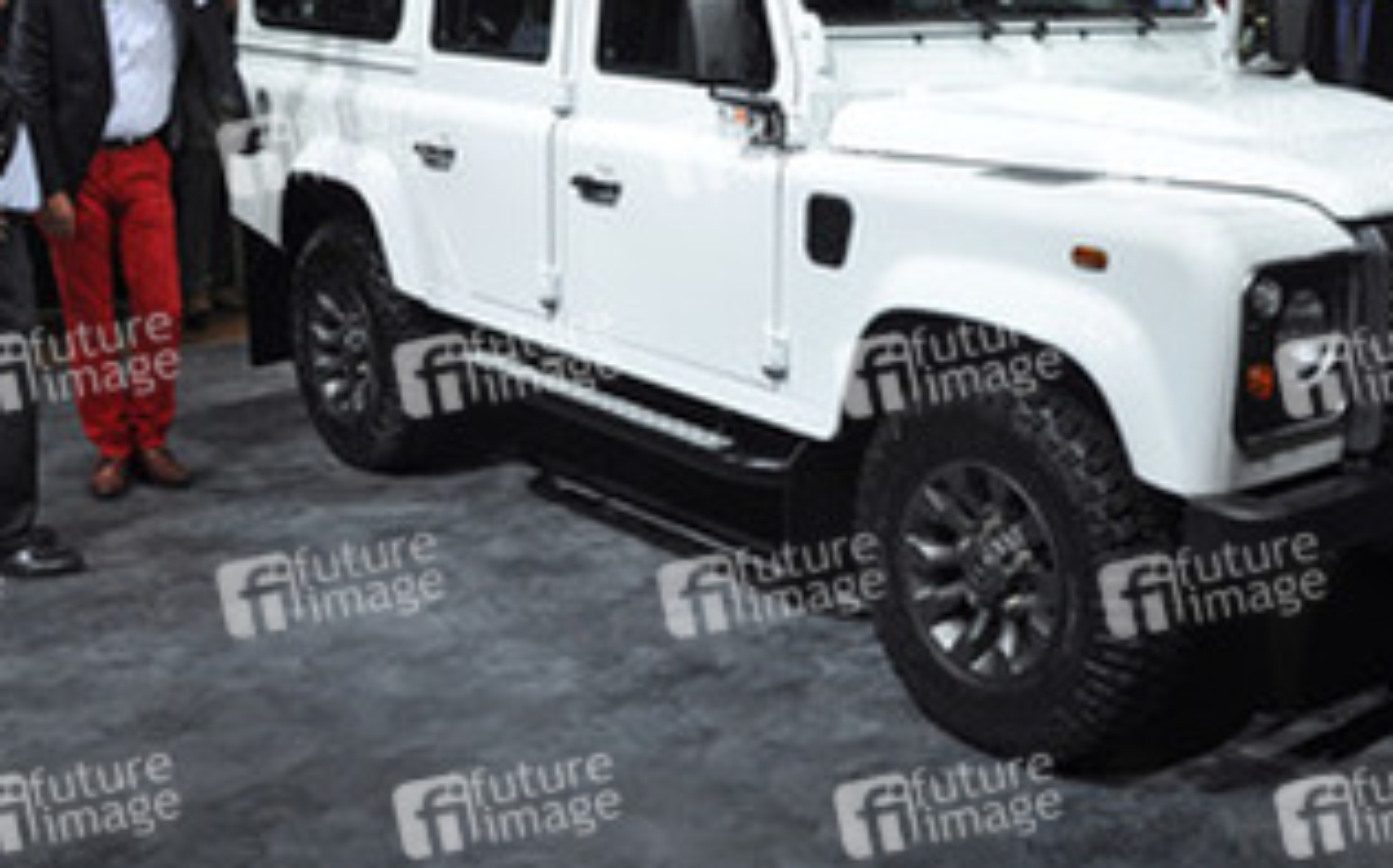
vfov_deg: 26.6
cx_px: 831
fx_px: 1821
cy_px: 256
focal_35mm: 48
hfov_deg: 41.7
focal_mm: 22
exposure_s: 1/125
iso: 280
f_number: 5.6
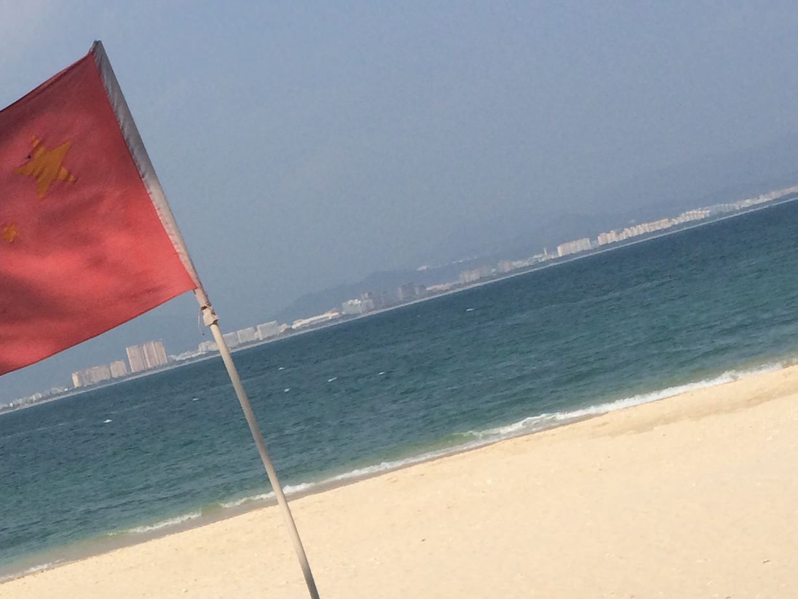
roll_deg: +15.1
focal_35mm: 77
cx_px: 73
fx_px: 1775
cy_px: 546
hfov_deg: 24.6
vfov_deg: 18.8
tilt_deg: -5.2
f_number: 2.2
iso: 32
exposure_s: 1/4115
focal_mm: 4.15
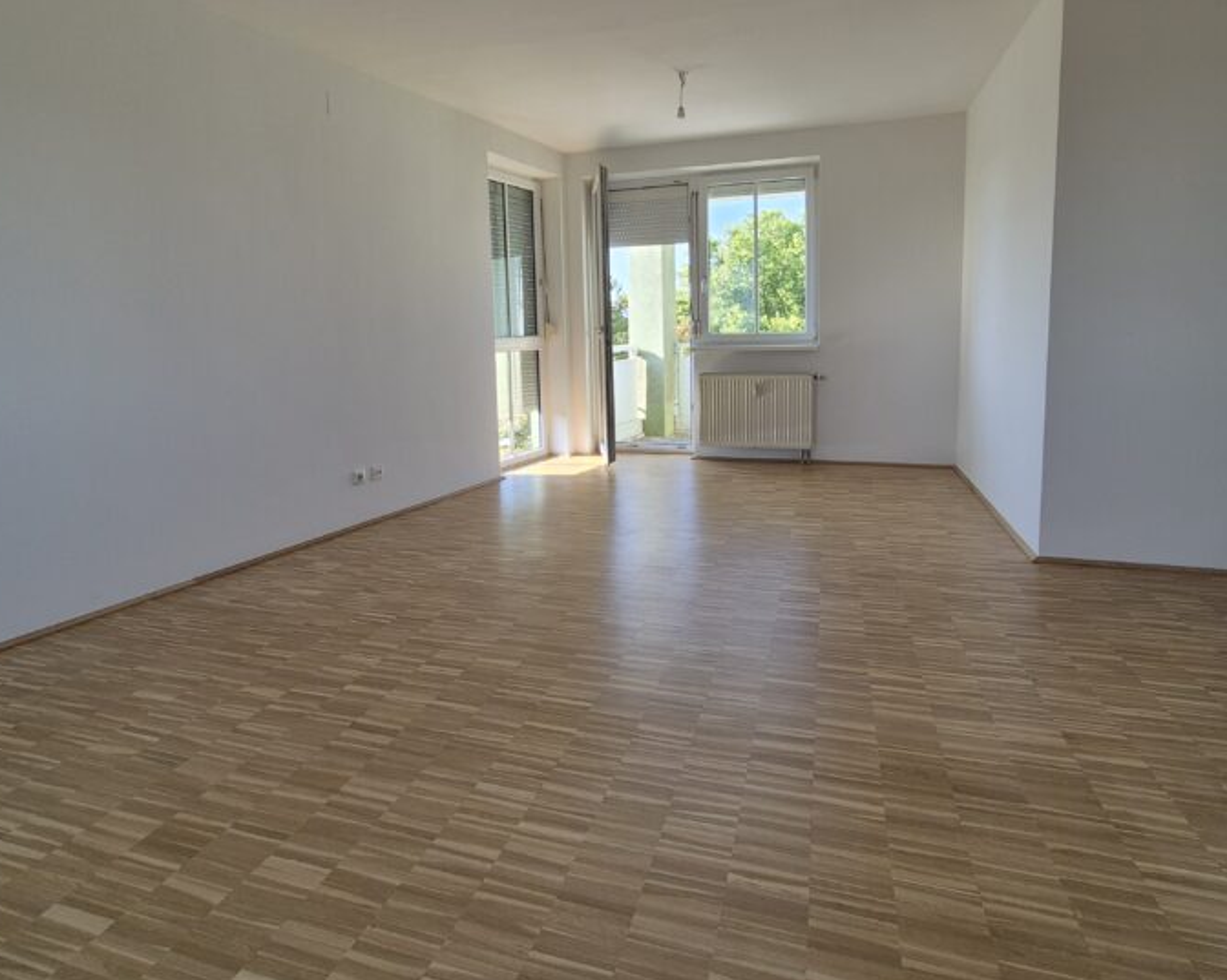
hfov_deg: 89.7
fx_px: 617
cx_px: 619
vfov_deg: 76.3
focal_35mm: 17
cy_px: 408
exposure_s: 1/112
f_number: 2.2
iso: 50
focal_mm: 2.2
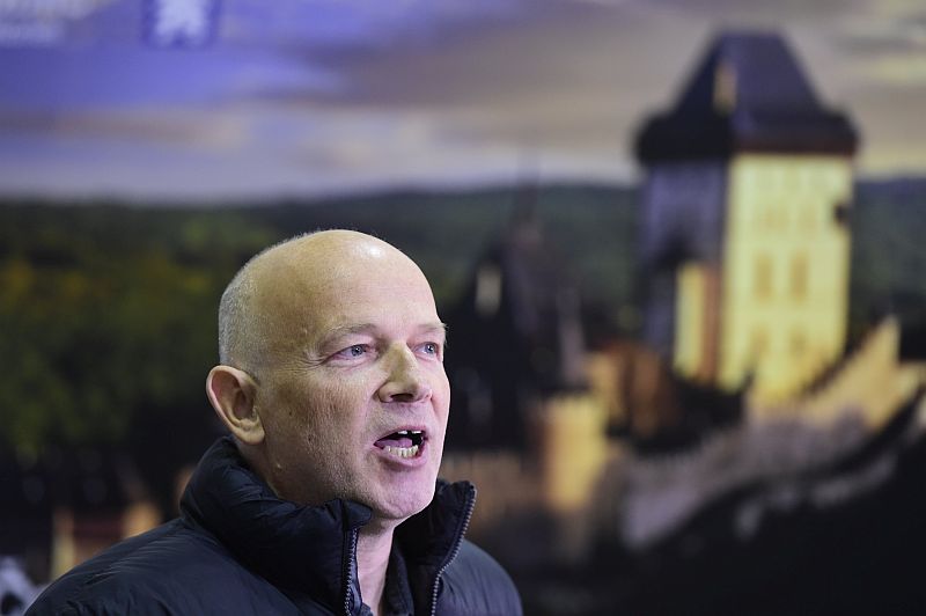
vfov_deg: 7.8
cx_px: 463
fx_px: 4498
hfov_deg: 11.8
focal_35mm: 175
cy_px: 308
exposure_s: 1/100
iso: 3200
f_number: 4
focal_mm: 175
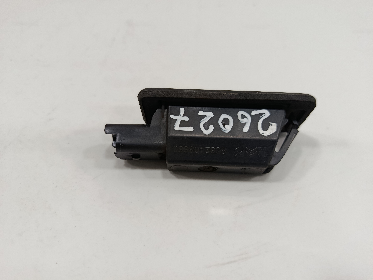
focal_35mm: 24
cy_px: 140
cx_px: 186
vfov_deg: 56.8
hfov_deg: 71.6
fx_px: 259
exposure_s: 1/100
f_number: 1.7
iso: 904
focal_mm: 5.24
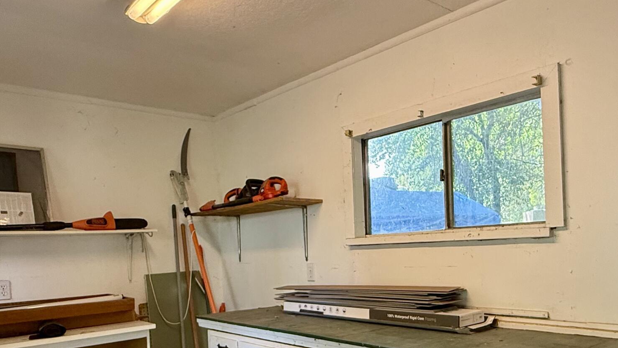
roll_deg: +2.6
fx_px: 508
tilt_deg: -1.0
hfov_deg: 62.2
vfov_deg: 37.0
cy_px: 255
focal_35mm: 31
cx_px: 366
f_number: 2.2
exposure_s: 1/120
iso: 200
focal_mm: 2.22
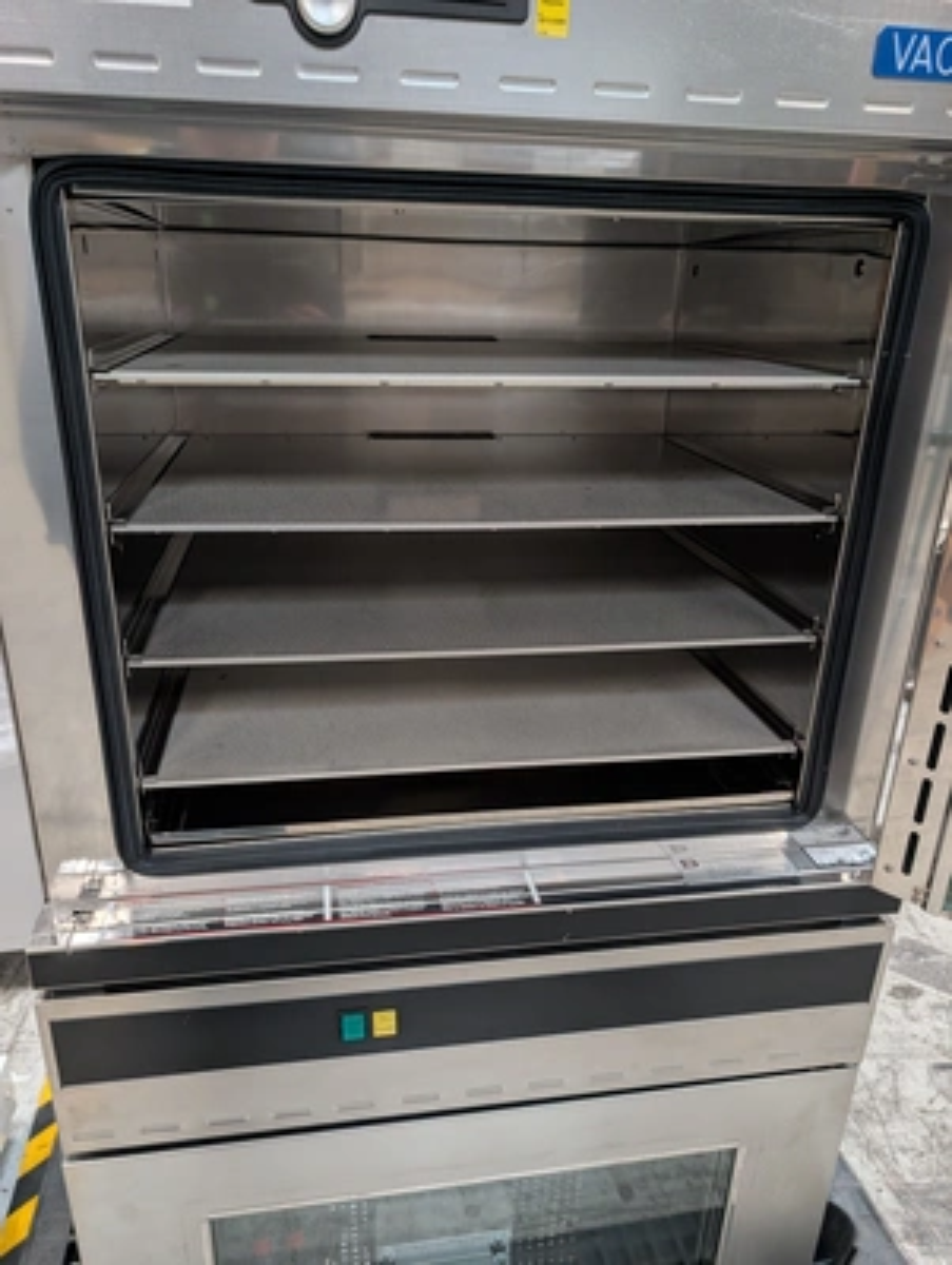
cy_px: 632
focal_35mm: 24
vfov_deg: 71.5
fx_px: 878
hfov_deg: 56.9
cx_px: 476
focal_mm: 6.9
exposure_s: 1/44.7
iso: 109
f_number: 1.68
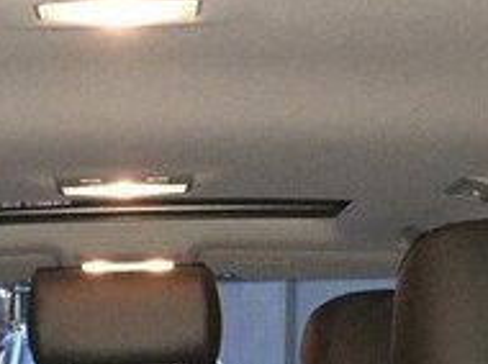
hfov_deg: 19.3
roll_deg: -1.1
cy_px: 465
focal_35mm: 101
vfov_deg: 14.1
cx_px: 105
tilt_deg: -5.0
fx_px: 1422
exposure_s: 1/17
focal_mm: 4.15
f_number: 2.2
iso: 500
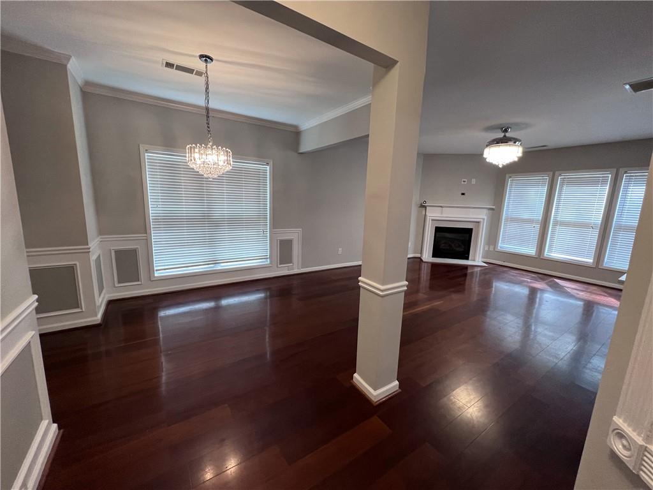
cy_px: 245
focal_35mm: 13
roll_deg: -2.0
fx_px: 245
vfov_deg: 89.9
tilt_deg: -11.3
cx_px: 326
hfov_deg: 106.2
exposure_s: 1/60
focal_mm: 1.57
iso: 200
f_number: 1.8
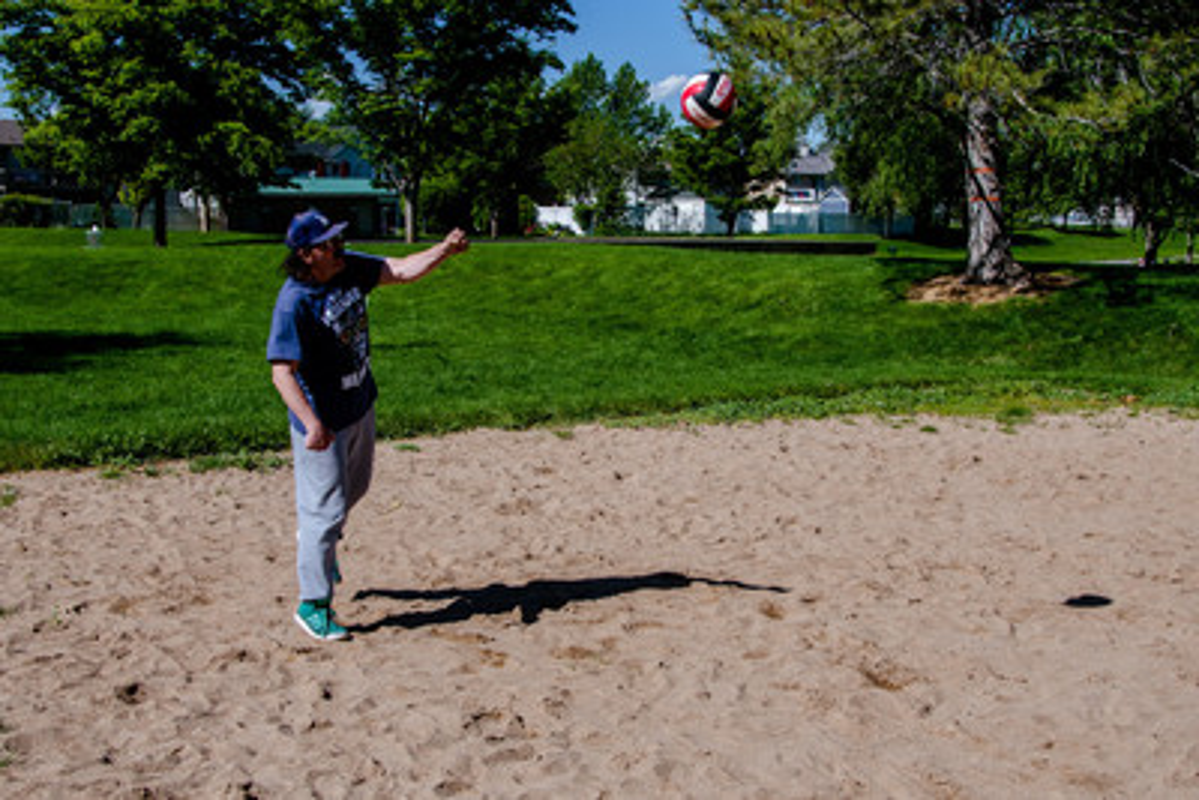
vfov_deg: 28.8
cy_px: 400
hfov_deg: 42.1
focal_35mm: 47
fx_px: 1559
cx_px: 602
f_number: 9
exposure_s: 1/800
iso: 200
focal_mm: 27
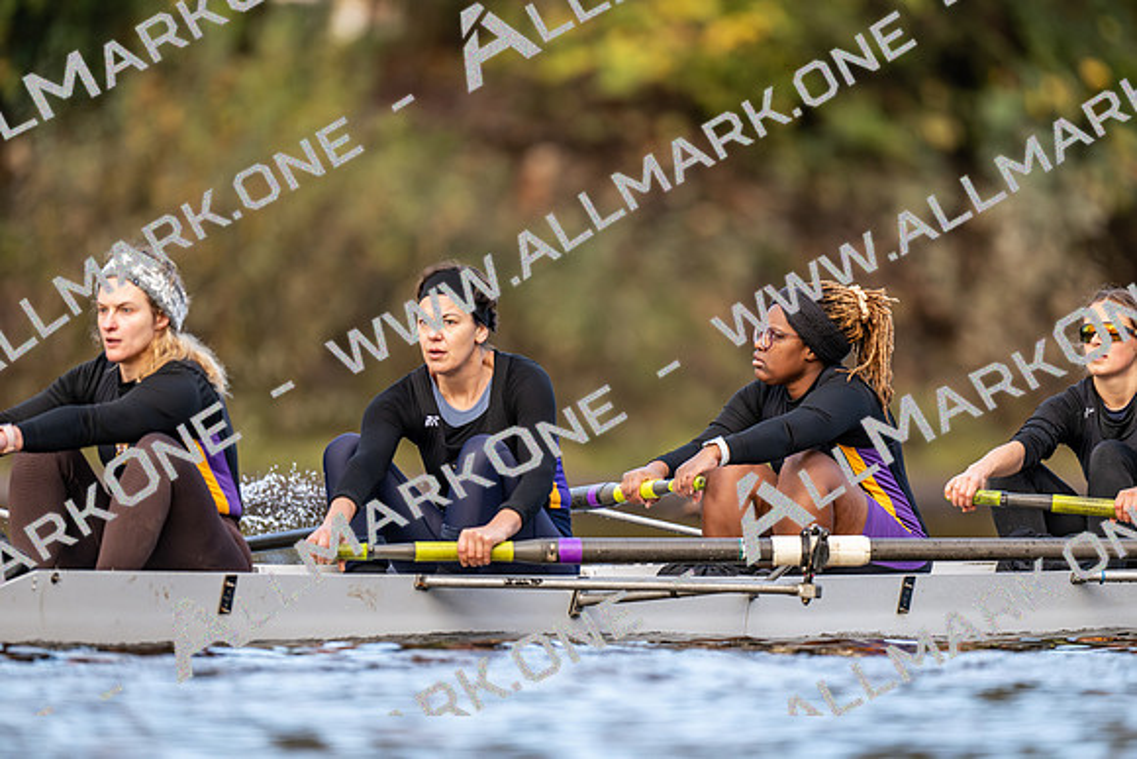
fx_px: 18954
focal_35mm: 600
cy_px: 380
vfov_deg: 2.3
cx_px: 568
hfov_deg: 3.4
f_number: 4
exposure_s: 1/2500
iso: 2200
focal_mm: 600
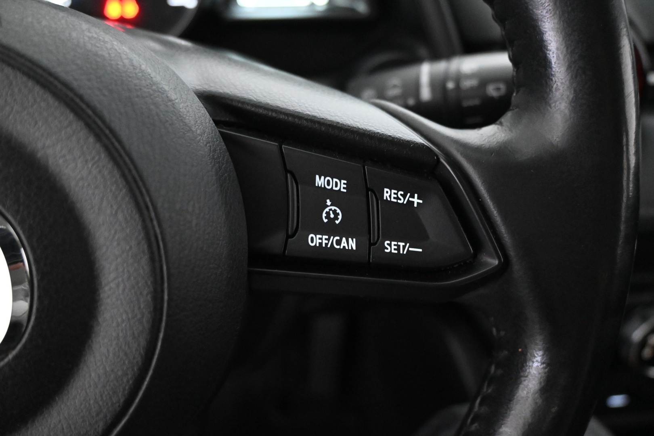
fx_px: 559
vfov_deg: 42.6
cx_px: 327
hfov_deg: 60.7
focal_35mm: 31
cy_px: 218
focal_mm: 20.5
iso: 7200
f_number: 3.8
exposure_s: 1/30
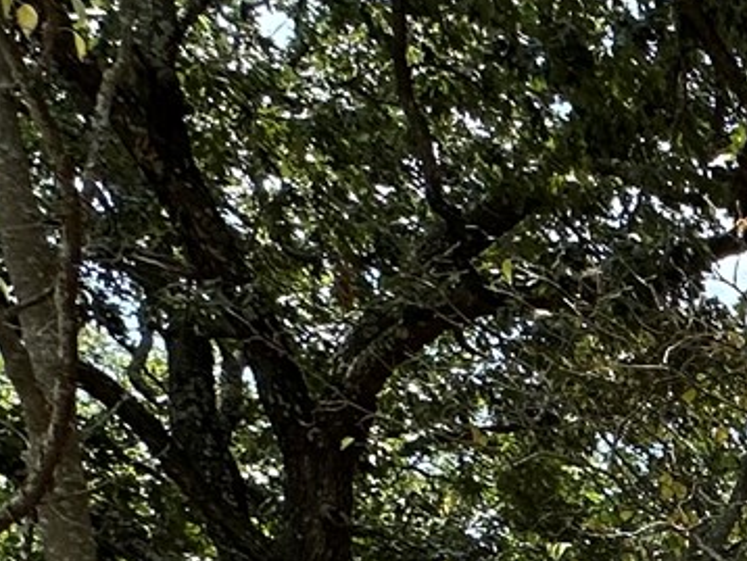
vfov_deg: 14.7
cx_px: 1684
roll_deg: +0.0
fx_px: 1620
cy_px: 1239
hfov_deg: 16.1
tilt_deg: -4.3
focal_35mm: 75
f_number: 2.2
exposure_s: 1/578
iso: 40
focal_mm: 2.22
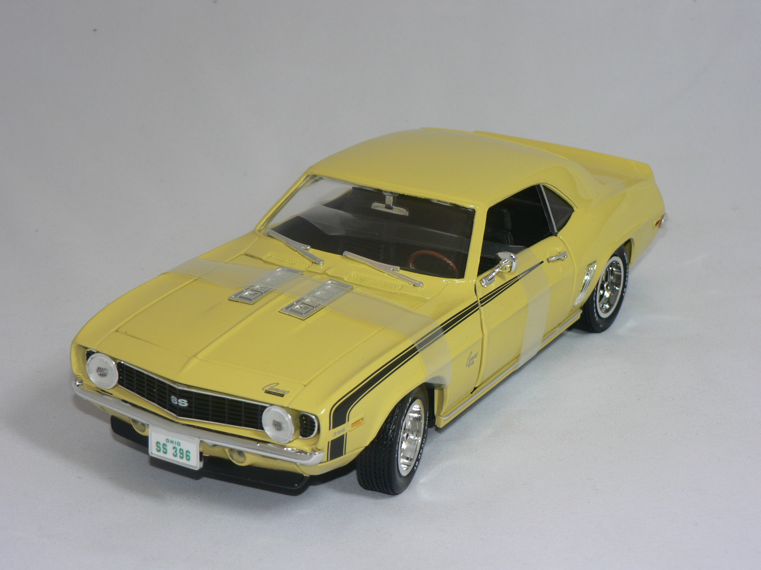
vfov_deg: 19.9
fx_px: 1627
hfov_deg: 26.3
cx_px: 380
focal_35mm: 74
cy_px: 285
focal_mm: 12.4
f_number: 3.2
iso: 80
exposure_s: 1/60
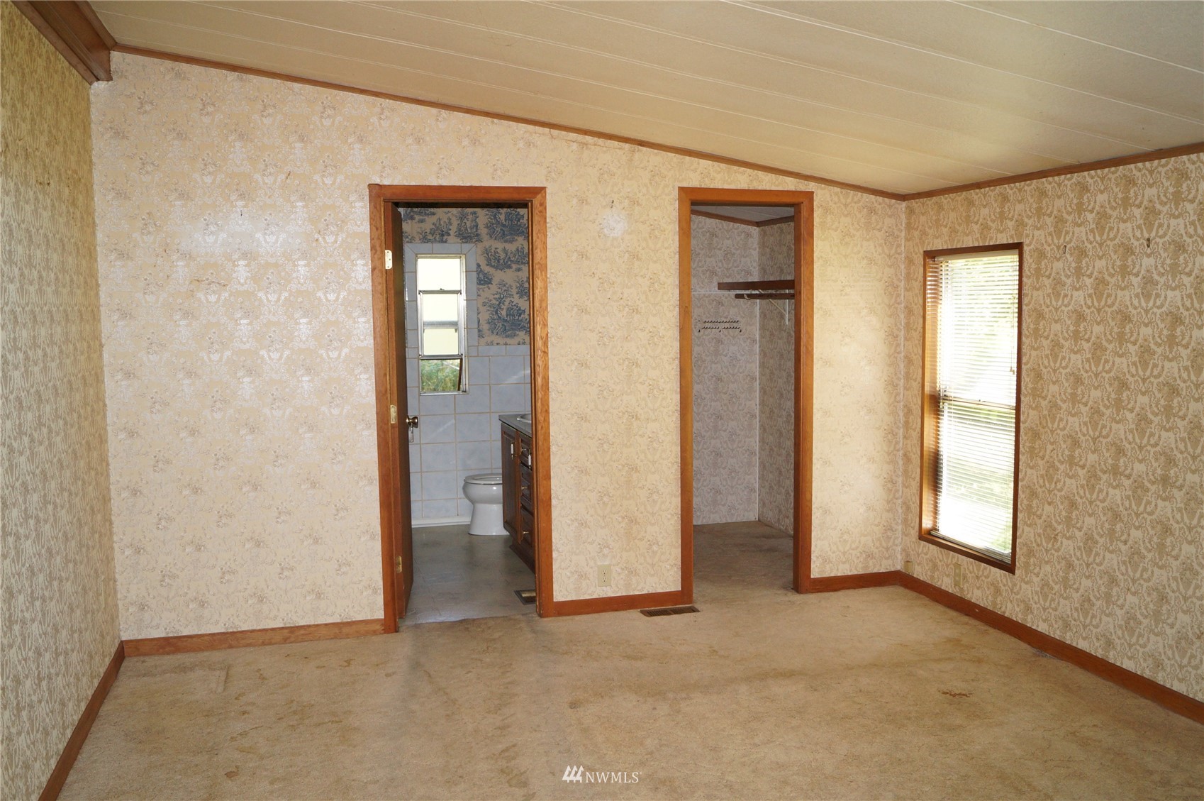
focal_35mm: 30
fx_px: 1002
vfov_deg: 43.5
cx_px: 602
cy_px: 400
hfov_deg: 62.0
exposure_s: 1/160
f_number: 3.5
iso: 800
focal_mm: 20
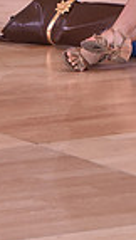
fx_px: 3297
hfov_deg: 2.4
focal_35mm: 517
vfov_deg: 4.1
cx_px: 248
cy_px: -136
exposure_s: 1/250
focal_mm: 122
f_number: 6.3
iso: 1600
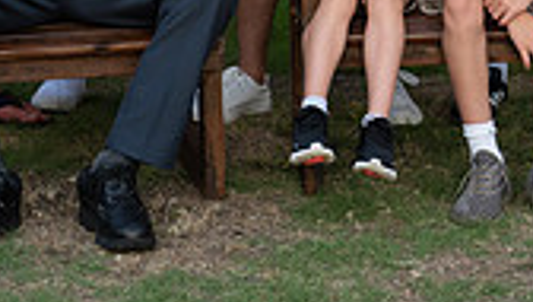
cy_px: -311
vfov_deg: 6.1
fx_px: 2759
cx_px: 230
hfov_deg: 11.0
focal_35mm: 195
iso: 200
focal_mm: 50
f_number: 2.8
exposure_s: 1/500
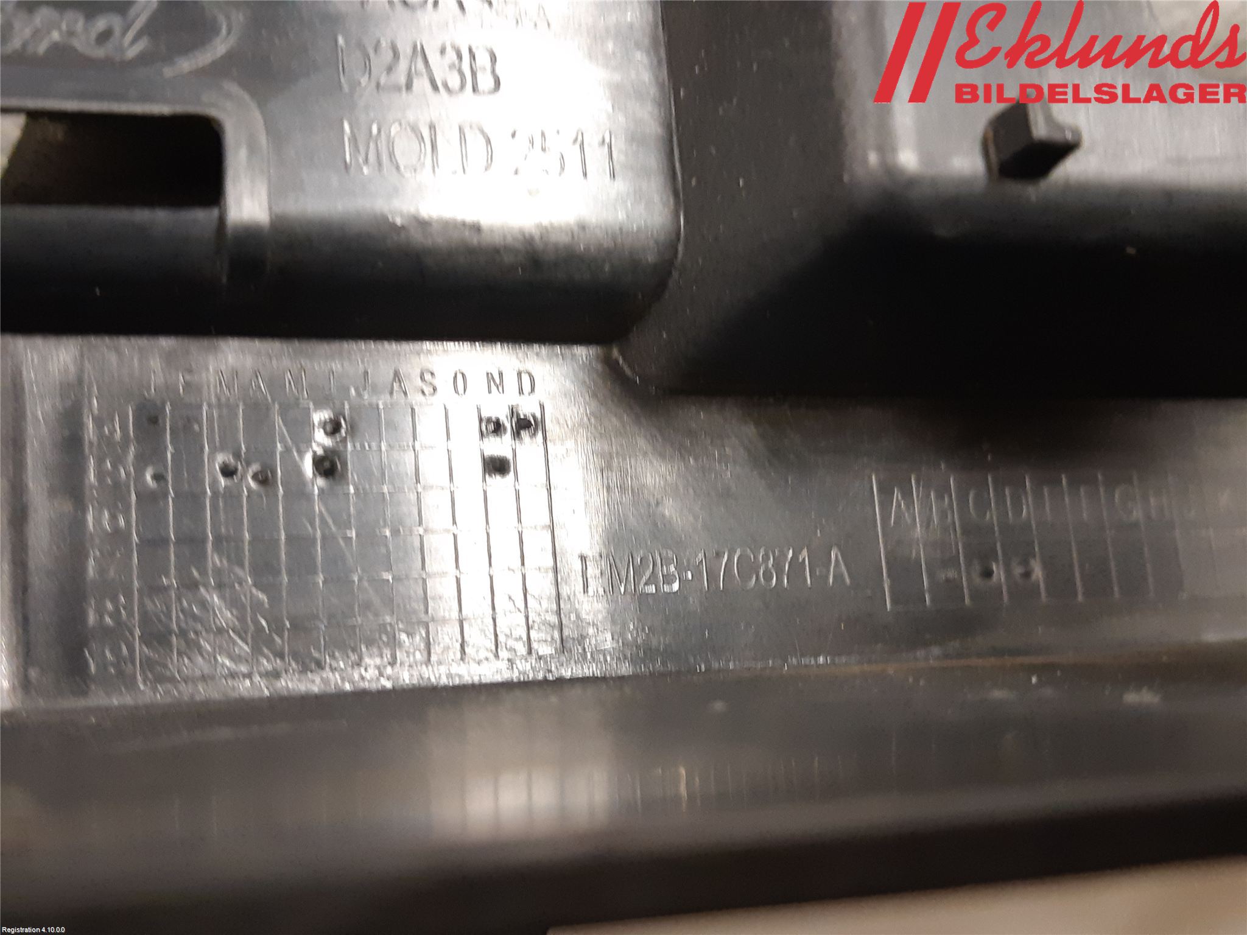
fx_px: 937
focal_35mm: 26
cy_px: 468
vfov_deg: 53.1
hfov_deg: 67.3
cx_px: 624
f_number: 1.7
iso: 250
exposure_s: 1/25
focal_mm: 3.93
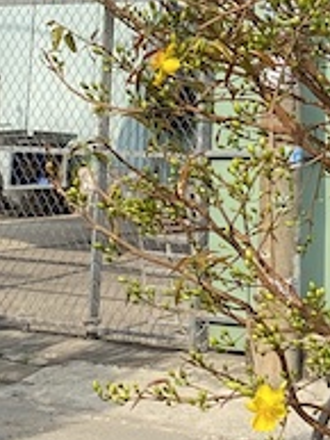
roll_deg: -0.5
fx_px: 1727
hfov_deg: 9.8
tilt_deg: +9.7
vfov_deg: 13.7
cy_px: -203
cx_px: 744
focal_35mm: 136
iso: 32
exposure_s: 1/1245
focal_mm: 4.25
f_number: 1.8
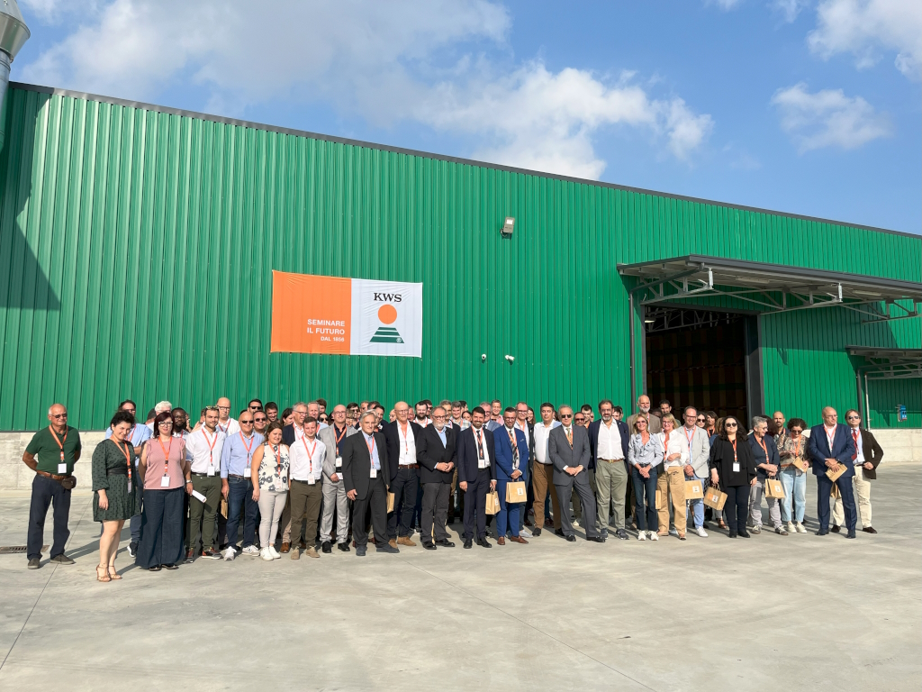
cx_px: 461
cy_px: 346
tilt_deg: +5.7
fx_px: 693
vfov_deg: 53.1
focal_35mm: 26
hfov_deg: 67.3
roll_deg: -0.2
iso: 50
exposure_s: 1/4484
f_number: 1.6
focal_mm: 5.1
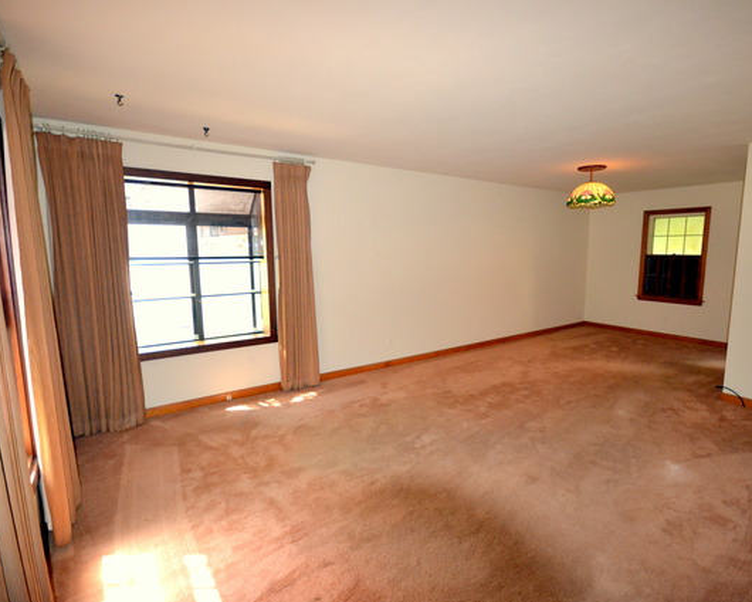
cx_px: 414
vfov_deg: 77.0
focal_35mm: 17
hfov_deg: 89.3
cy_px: 302
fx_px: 378
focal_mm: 10
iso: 1800
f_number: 4
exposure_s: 1/60
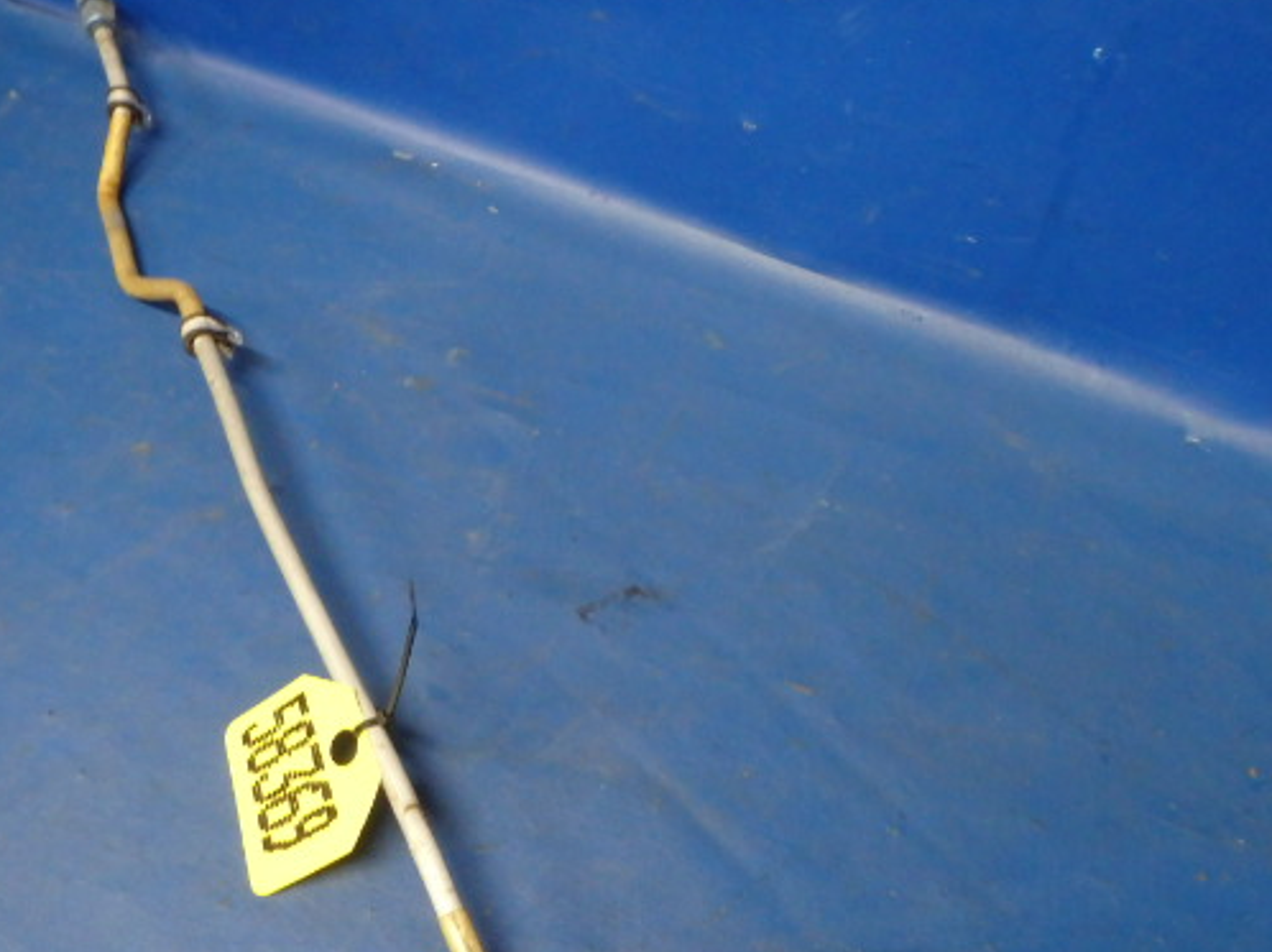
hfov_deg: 51.4
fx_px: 1322
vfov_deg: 39.4
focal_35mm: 36
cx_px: 662
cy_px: 595
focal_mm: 5
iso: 800
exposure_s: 1/25
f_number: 3.9
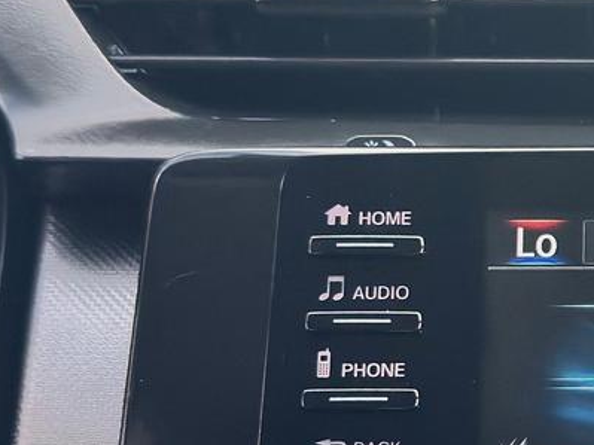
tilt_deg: -22.4
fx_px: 1321
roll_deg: +0.1
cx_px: 795
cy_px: 699
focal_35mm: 77
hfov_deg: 22.4
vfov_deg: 17.0
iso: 100
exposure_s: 1/668
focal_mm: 6.76
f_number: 1.78
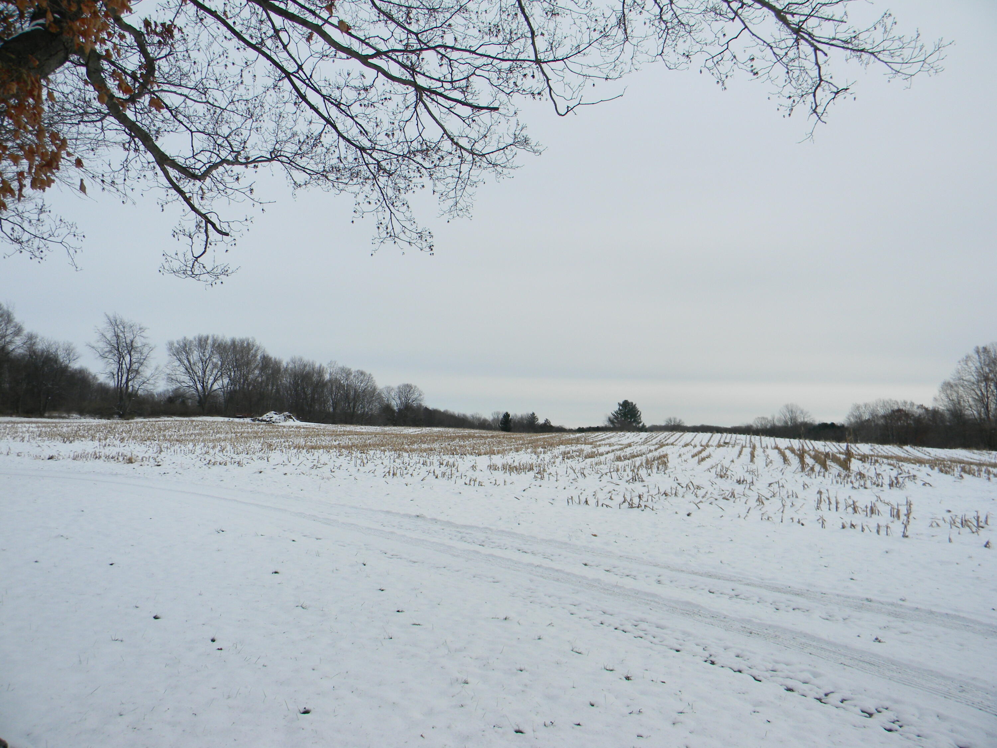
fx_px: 806
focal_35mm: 28
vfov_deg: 49.7
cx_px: 498
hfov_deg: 63.4
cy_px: 374
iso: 80
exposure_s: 1/278
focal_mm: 5
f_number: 7
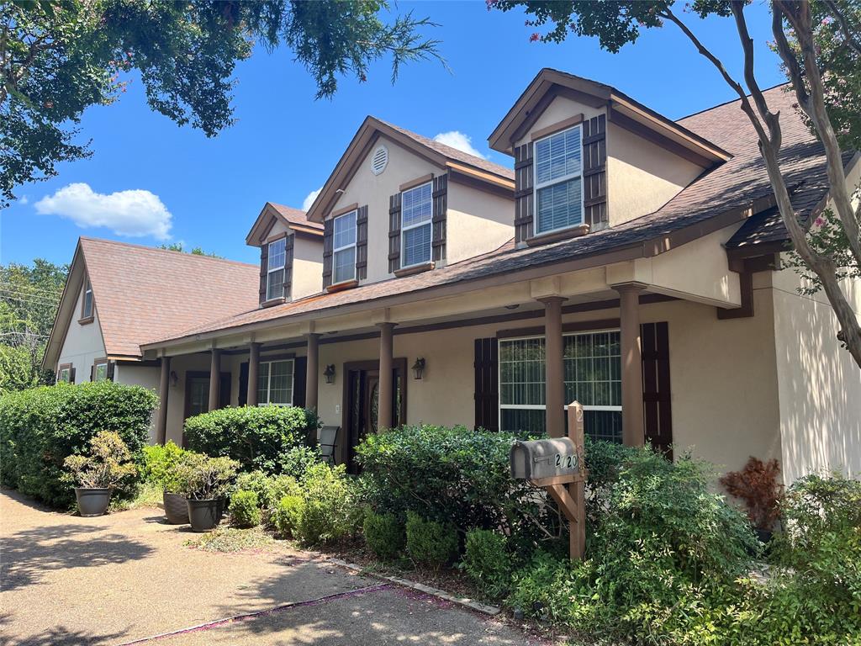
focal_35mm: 26
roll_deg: -0.9
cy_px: 323
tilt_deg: +6.9
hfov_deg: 67.3
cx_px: 430
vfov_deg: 53.1
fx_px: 647
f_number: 1.6
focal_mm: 5.1
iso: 50
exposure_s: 1/1458
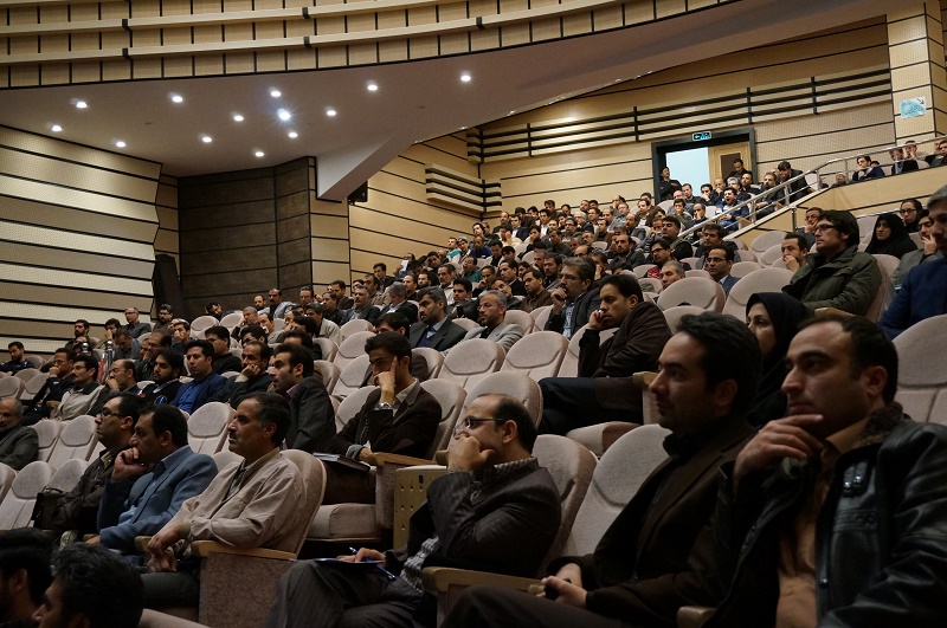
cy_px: 314
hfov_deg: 41.2
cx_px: 474
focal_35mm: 48
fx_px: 1261
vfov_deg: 28.0
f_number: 5
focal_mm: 32
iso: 2500
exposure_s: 1/60
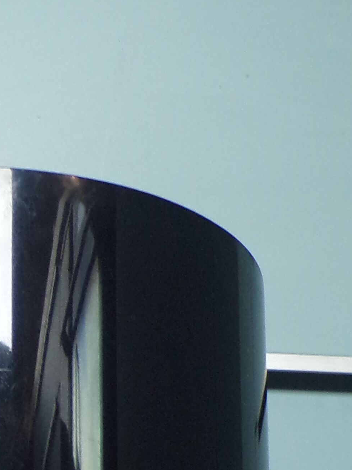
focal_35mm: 130
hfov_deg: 11.2
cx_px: -45
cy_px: 615
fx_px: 1763
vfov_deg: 14.5
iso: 200
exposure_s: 1/30
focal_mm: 6.6
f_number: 3.3
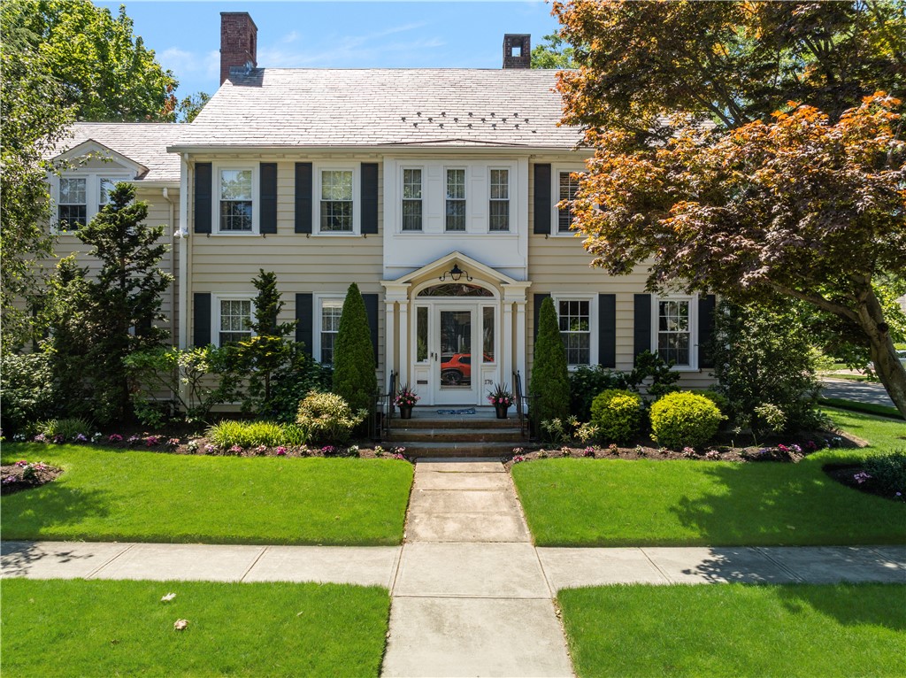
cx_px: 453
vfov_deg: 56.7
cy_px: 339
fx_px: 628
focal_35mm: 24
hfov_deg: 71.6
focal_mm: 12.29
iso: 100
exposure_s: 1/120
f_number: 5.6
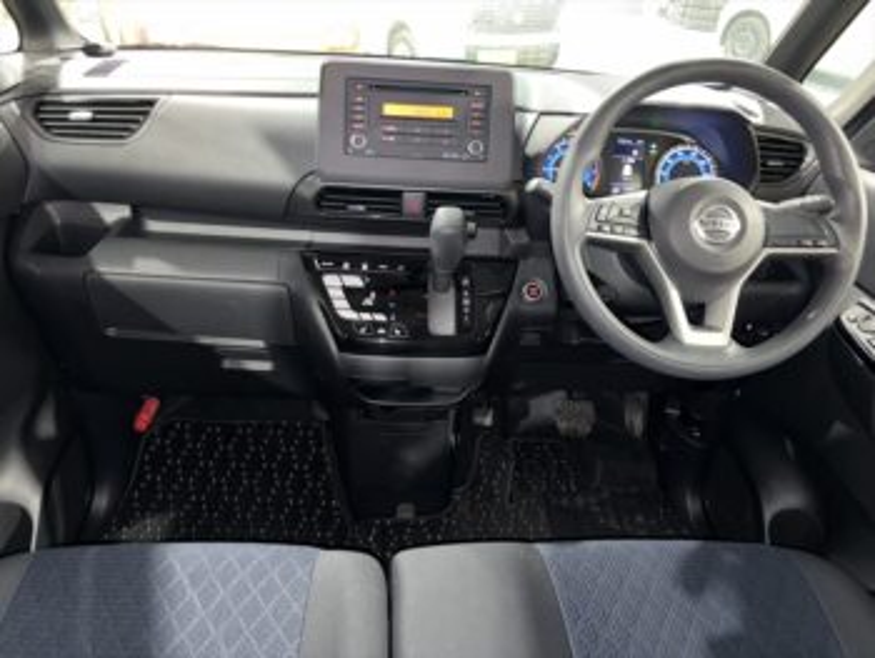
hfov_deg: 67.3
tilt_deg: -32.1
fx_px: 658
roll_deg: -4.2
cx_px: 438
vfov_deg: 53.1
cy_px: 329
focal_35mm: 26
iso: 160
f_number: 1.6
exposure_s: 1/4
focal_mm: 5.96
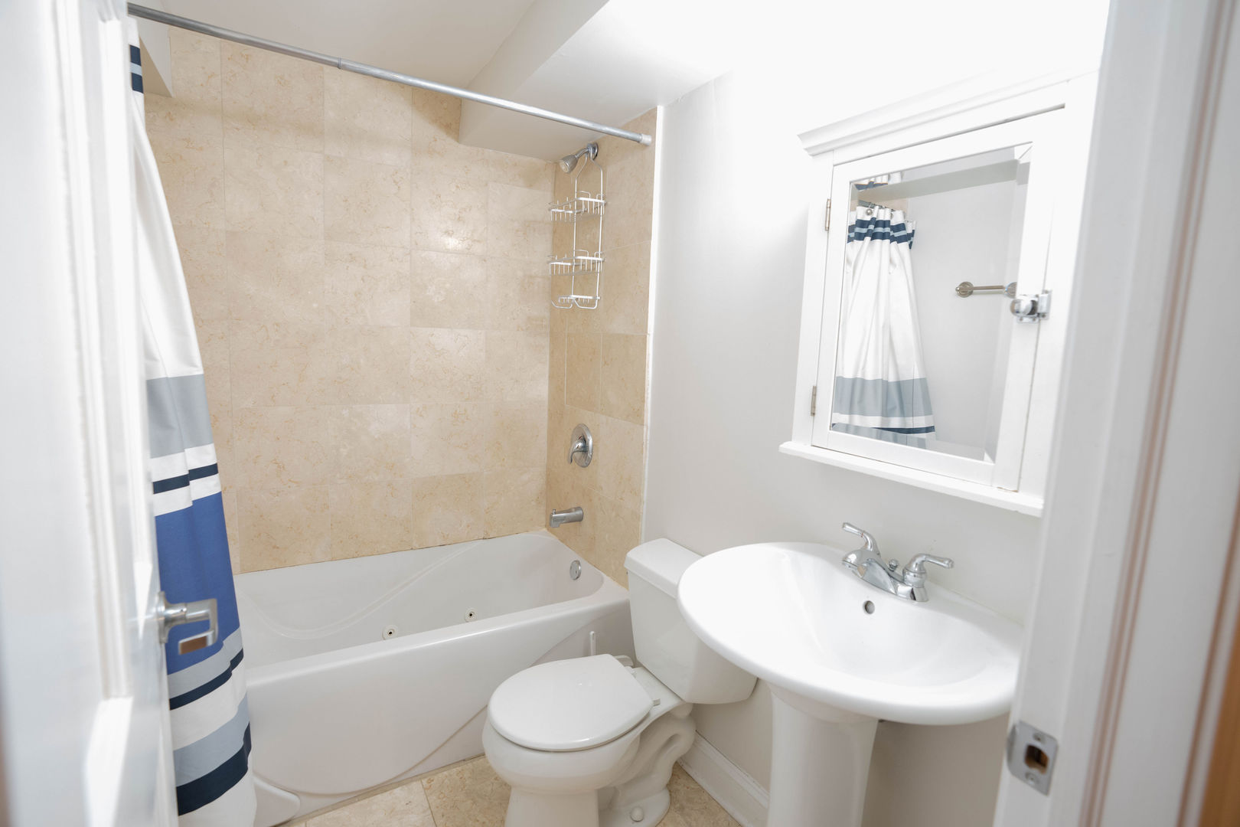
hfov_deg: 96.7
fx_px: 551
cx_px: 620
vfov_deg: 73.7
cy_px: 414
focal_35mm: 16
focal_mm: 16
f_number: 5
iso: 1250
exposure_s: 1/6
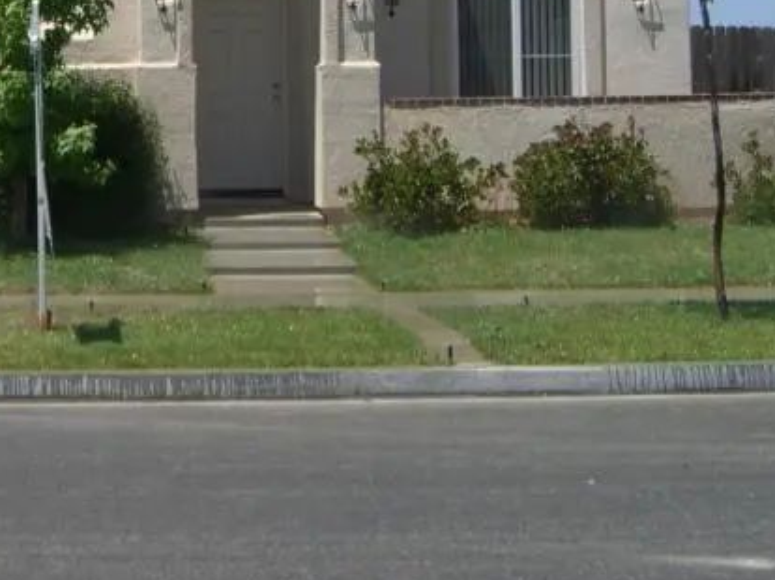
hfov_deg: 20.2
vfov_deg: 15.2
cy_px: -114
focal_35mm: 94
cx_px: -22
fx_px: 2103
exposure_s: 1/200
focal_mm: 7.9
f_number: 8
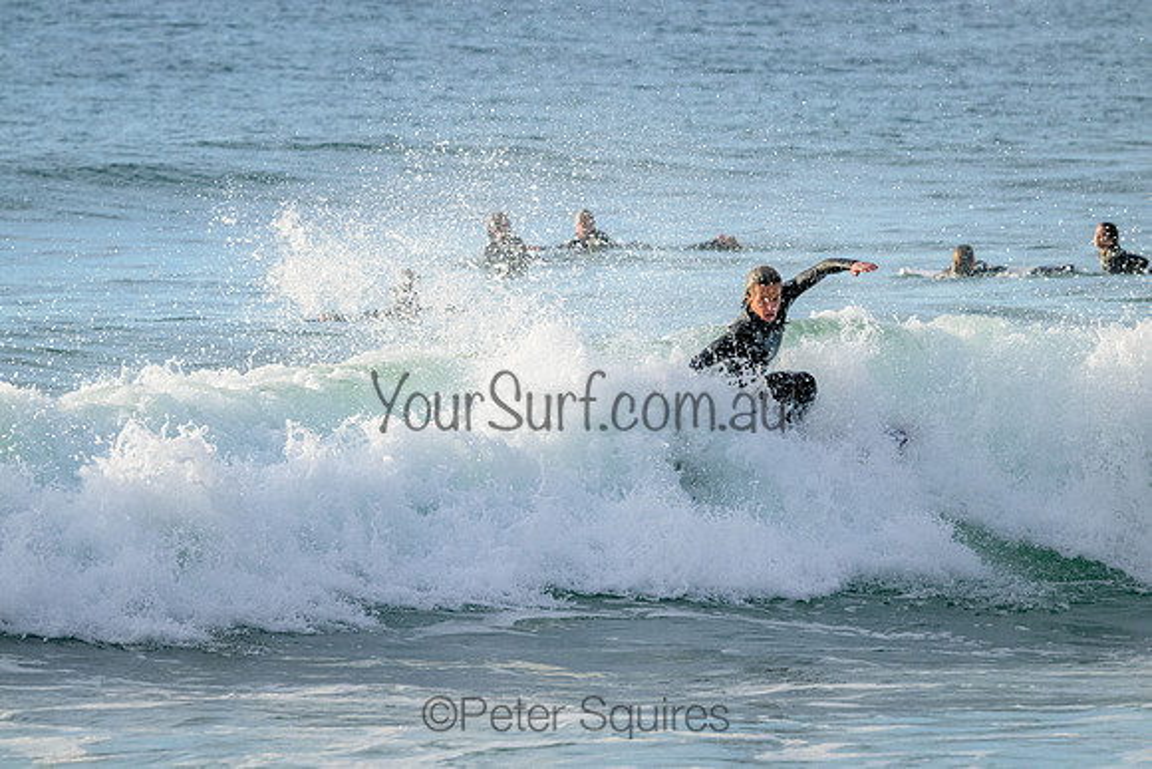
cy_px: 384
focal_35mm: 460
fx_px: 14723
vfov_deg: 3.0
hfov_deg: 4.5
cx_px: 576
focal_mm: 460
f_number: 11
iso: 3200
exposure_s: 1/1250
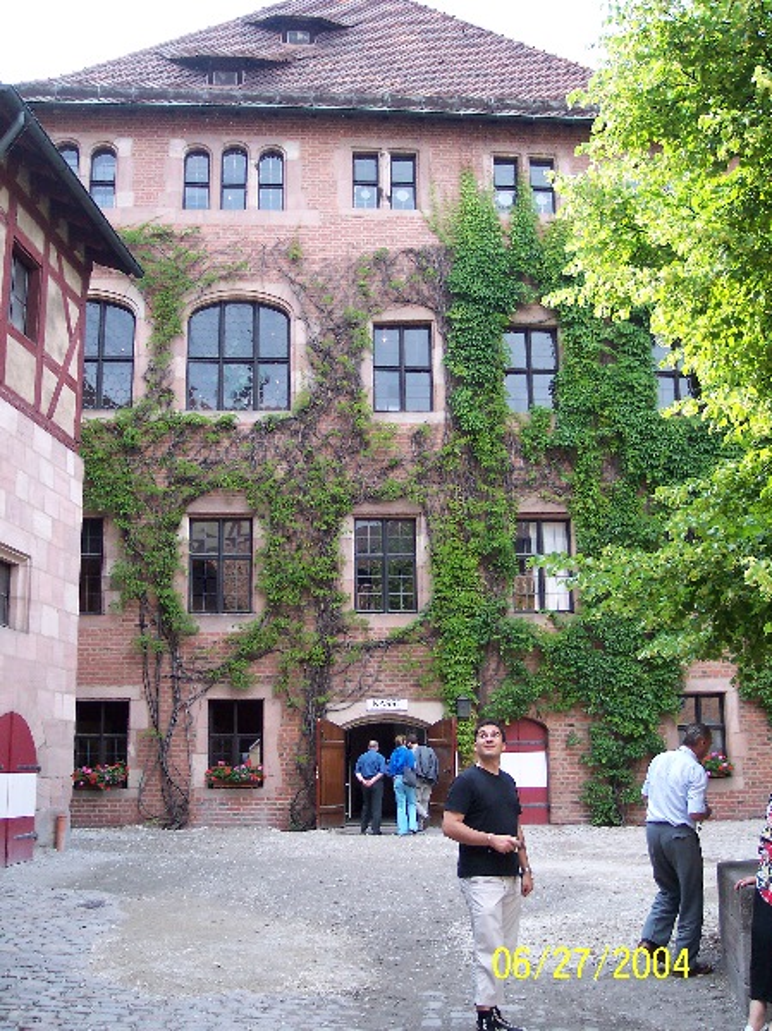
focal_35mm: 38
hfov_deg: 37.7
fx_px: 1132
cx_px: 386
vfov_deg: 49.0
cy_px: 516
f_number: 2.8
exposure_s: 1/180
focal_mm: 8
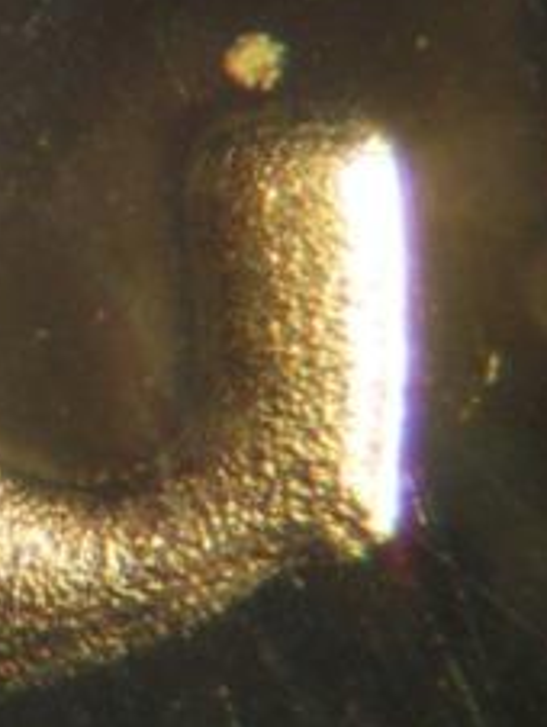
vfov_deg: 6.9
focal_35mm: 285
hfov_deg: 5.2
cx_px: 26
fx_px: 5993
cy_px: 325
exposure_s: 1/60
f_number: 4.9
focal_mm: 22.4
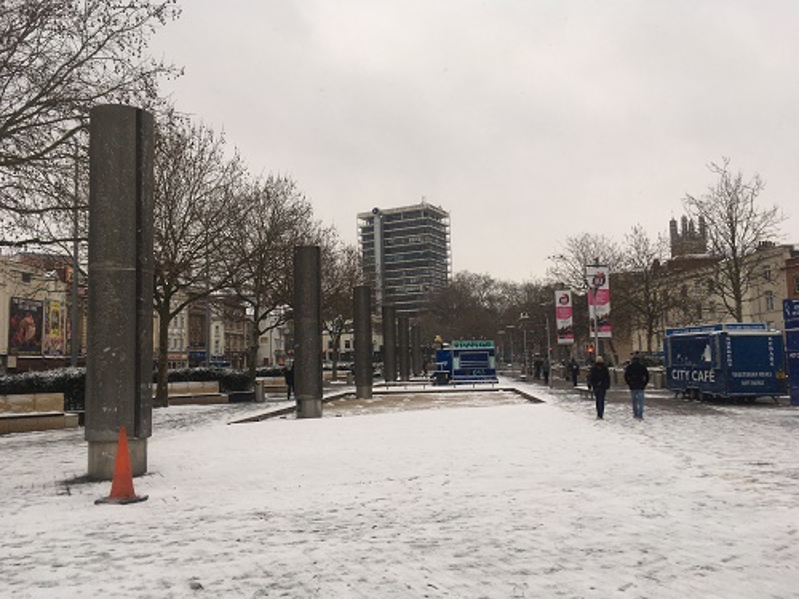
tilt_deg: +5.1
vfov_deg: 48.2
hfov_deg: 61.7
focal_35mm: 29
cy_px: 300
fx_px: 669
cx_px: 400
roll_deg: +1.1
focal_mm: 4.15
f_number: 2.2
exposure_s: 1/657
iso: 25
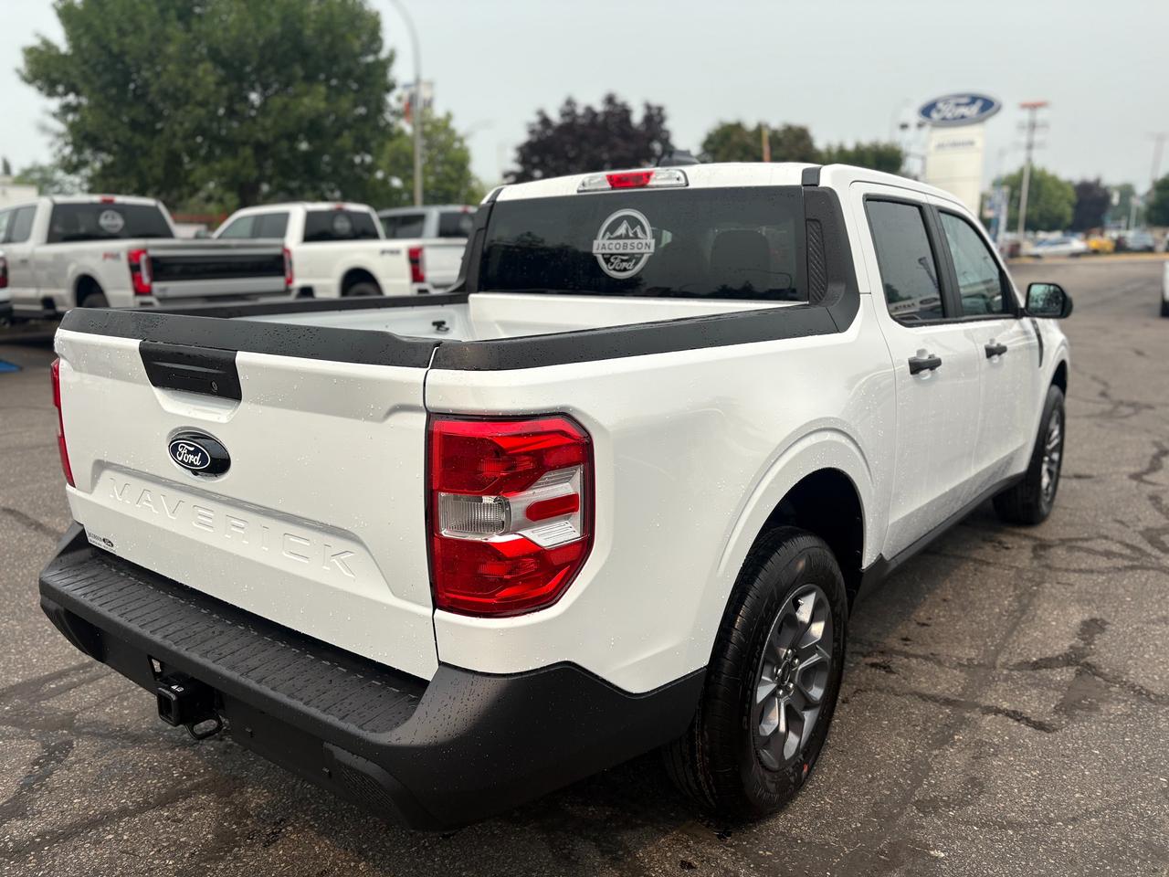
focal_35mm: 26
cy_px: 438
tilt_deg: -11.1
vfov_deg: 53.1
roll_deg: +0.2
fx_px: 878
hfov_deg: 67.3
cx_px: 584
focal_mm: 5.96
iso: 50
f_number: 1.6
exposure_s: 1/3125
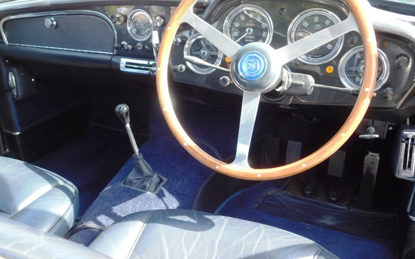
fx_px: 407
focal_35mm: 36
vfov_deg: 35.3
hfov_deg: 54.0
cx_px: 197
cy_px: 135
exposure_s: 1/50
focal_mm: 5.3
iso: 125
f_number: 3.2
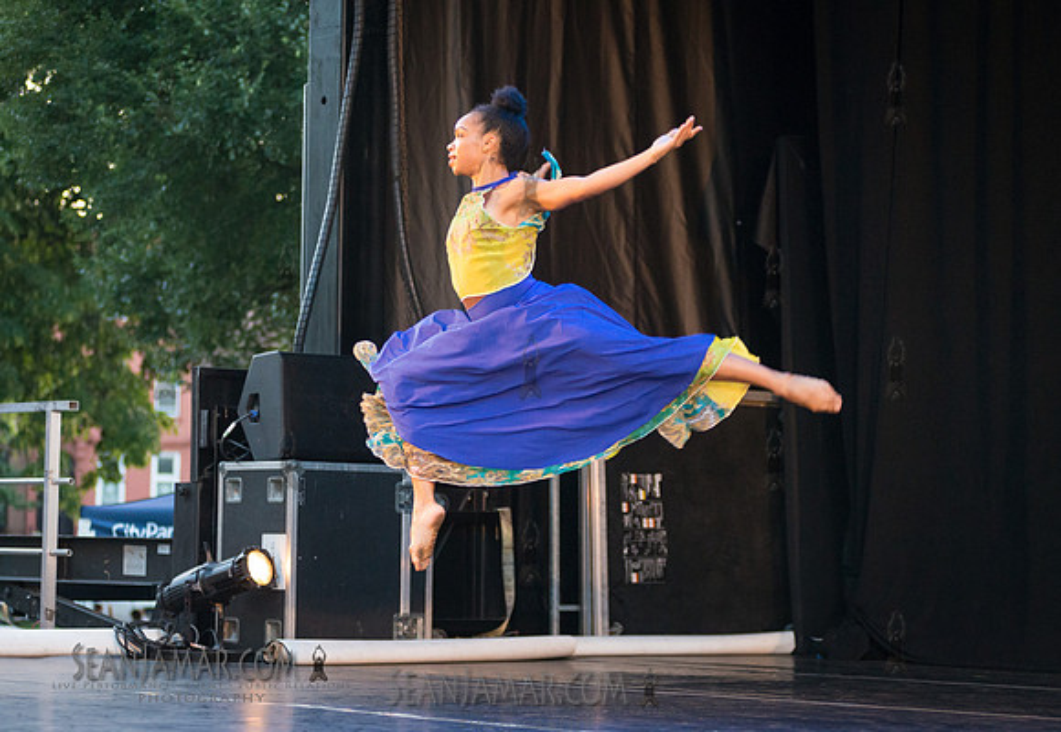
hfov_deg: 22.0
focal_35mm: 91
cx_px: 469
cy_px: 400
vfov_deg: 15.3
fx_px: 2723
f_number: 2.8
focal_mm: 80
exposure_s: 1/320
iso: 4000
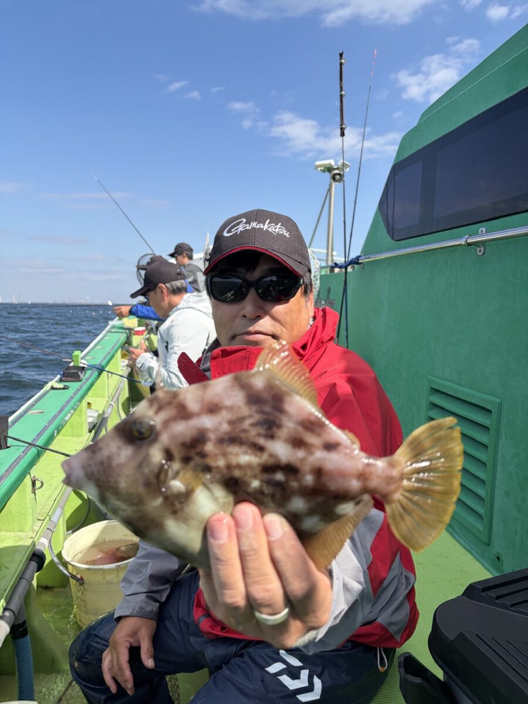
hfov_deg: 53.1
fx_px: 529
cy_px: 352
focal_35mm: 26
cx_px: 264
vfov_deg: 67.3
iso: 50
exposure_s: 1/2012
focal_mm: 5.96
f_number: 1.6
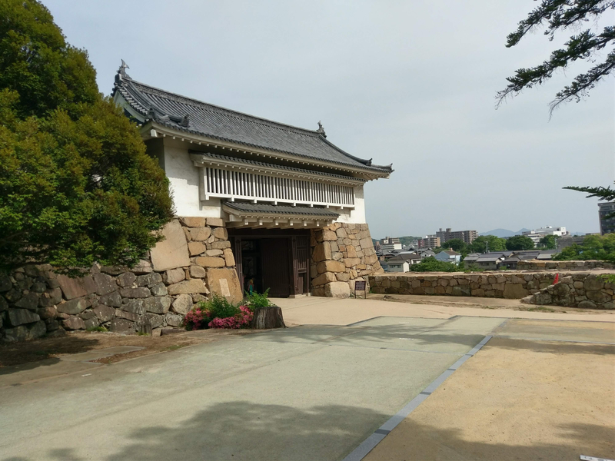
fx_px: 462
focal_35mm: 26
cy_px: 230
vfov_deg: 53.1
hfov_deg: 67.3
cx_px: 308
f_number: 1.8
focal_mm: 4.58
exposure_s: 1/4364
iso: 125
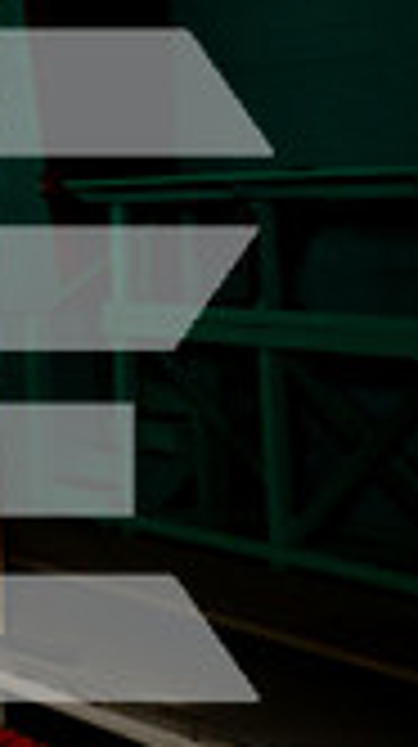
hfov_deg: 9.9
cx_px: -872
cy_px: -79
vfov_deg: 22.8
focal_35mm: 88
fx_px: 1739
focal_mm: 24
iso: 500
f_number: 7.1
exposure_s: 1/125
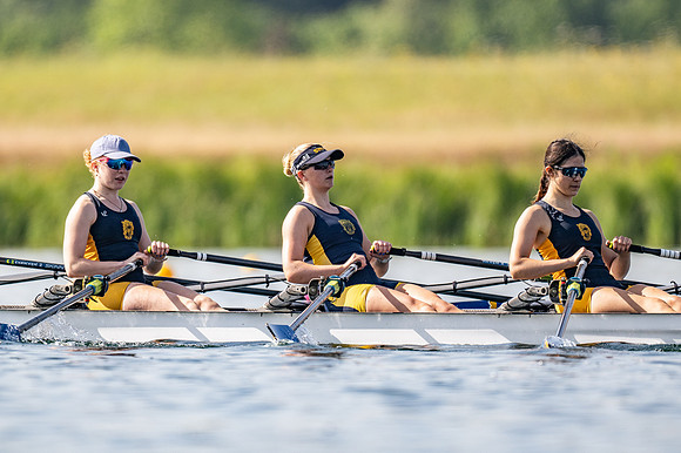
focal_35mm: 900
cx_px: 340
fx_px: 17015
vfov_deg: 1.5
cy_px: 226
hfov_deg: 2.3
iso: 180
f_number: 4
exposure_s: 1/2500
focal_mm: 600
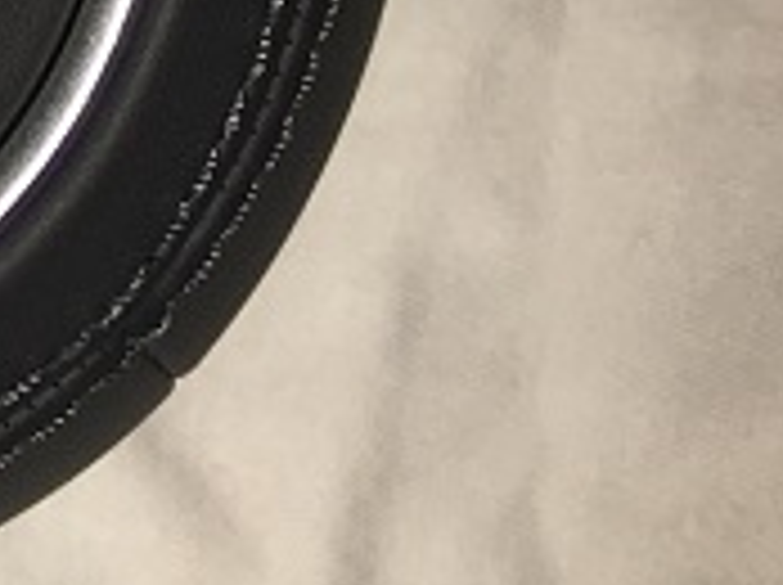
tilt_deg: -72.9
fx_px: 3863
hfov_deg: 9.6
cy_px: -400
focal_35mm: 171
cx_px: -1377
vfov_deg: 8.4
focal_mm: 4.15
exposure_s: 1/23
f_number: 2.2
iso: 25
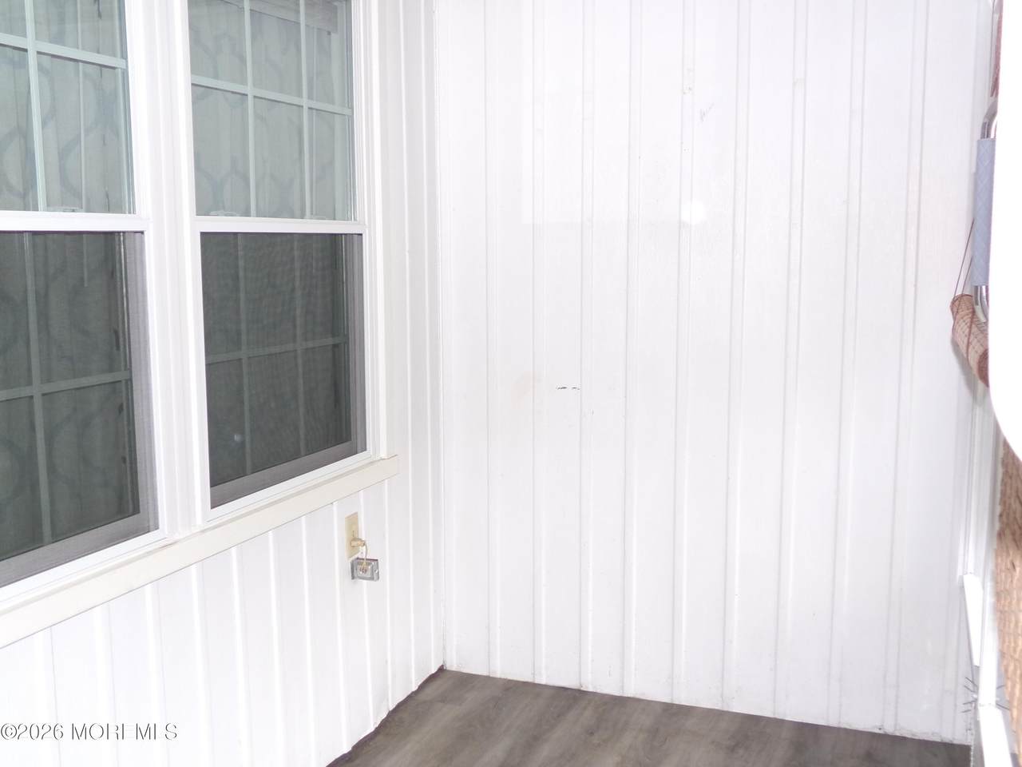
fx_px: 1092
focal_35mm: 37
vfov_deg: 38.7
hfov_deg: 50.1
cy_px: 384
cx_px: 511
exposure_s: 1/34
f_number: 4
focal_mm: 6.6
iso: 200
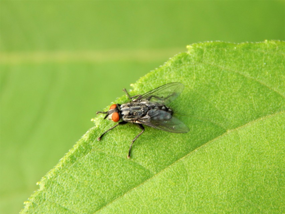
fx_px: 1705
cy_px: 107
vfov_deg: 7.2
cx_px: 142
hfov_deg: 9.6
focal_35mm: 207
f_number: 5.4
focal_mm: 37.1
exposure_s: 1/30
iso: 125
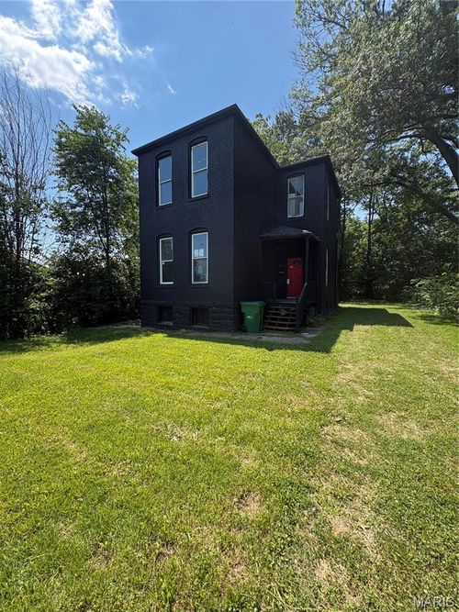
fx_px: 248
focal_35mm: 14
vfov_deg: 102.1
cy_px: 306
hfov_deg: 85.7
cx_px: 230
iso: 40
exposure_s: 1/485
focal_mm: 2.22
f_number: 2.2
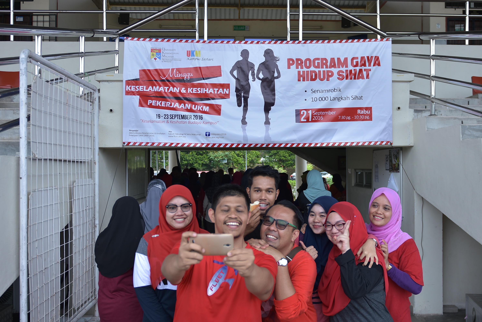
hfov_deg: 53.1
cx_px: 241
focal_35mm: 36
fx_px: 482
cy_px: 161
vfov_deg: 36.9
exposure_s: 1/200
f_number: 2.8
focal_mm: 24
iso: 100
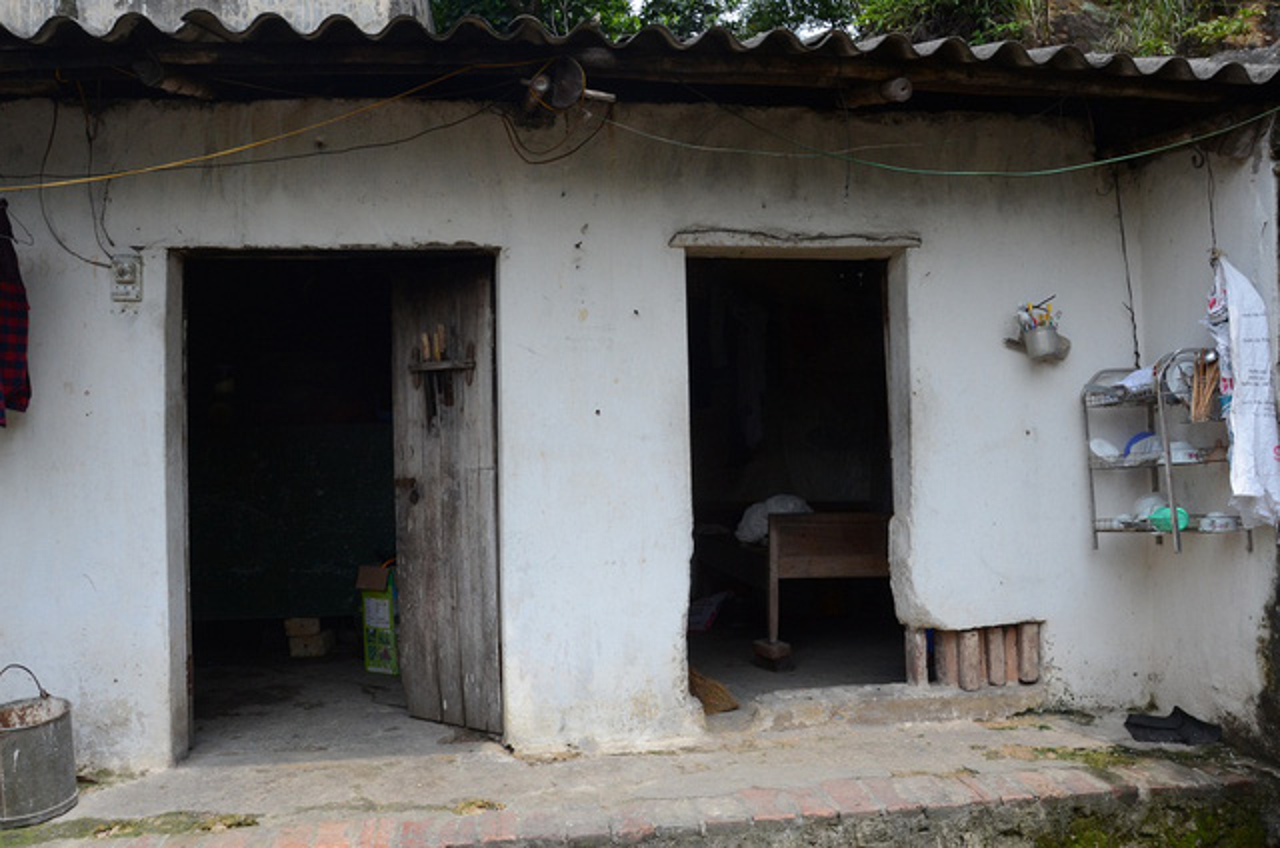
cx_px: 640
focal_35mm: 32
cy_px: 424
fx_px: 1118
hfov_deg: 59.6
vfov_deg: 41.5
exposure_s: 1/500
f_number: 11
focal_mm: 21
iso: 800
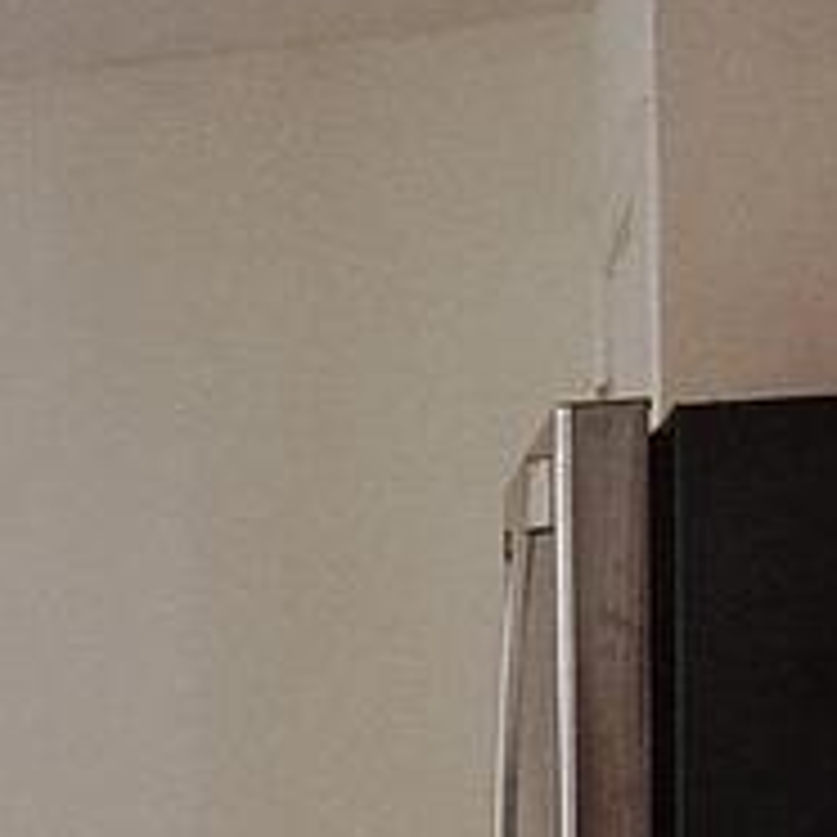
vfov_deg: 18.8
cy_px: 896
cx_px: -508
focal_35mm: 89
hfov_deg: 17.1
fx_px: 2435
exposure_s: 1/40
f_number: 2.2
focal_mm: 1.74
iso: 125
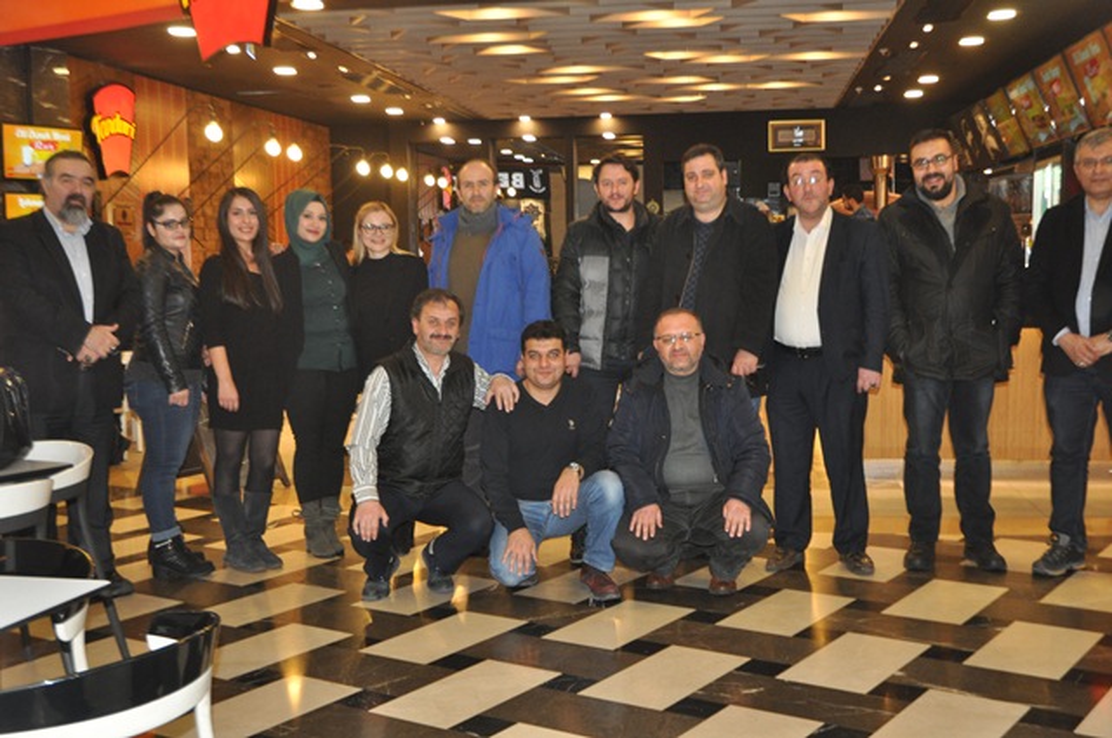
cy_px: 369
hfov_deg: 42.4
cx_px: 556
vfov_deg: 28.9
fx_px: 1434
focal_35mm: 46
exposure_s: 1/60
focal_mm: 31
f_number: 4
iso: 800
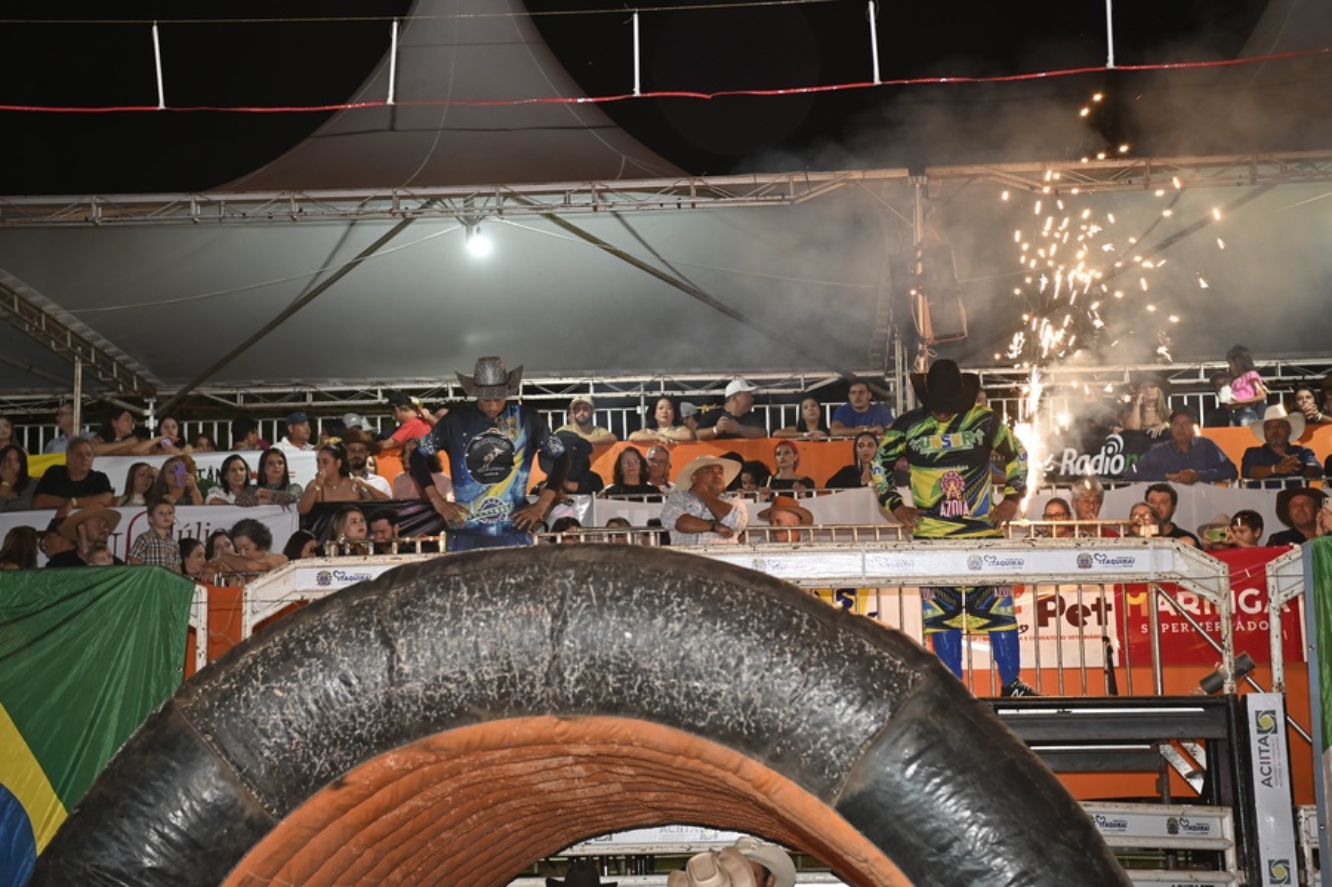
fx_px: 2588
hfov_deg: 28.9
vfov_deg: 19.4
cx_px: 666
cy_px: 444
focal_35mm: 70
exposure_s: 1/60
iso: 1800
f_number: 4
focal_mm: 70
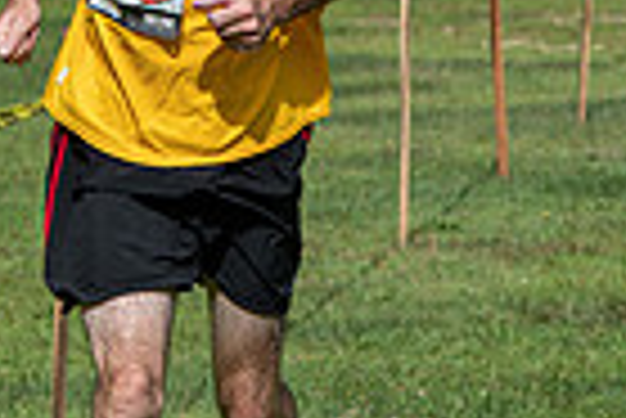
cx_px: 522
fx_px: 8703
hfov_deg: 4.1
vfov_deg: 2.8
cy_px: 110
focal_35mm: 500
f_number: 6.3
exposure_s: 1/1250
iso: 200
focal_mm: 120
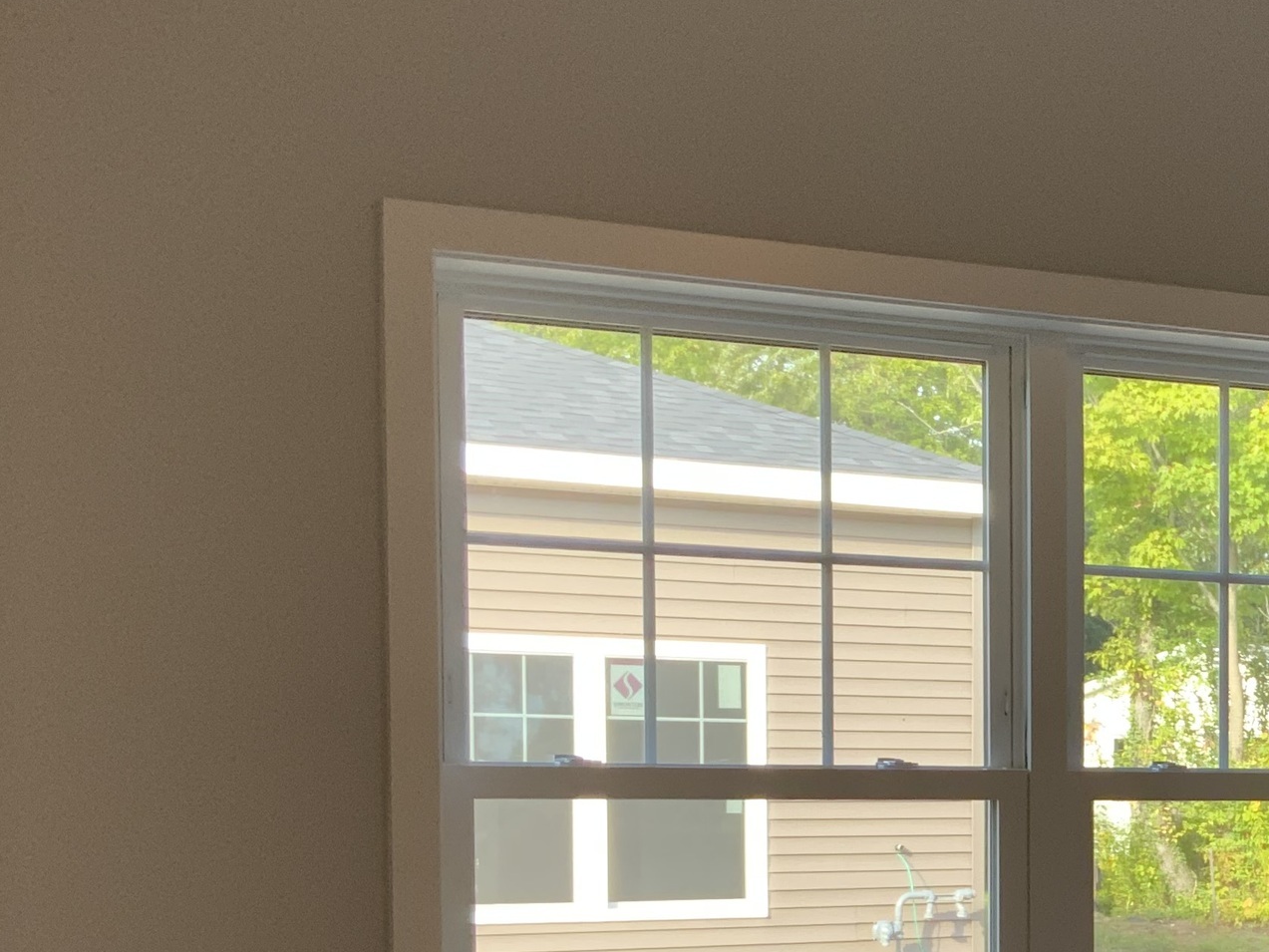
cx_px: 1348
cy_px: 896
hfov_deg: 25.9
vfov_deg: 20.5
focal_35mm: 70
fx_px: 2566
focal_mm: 3
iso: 50
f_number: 1.8
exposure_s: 1/60
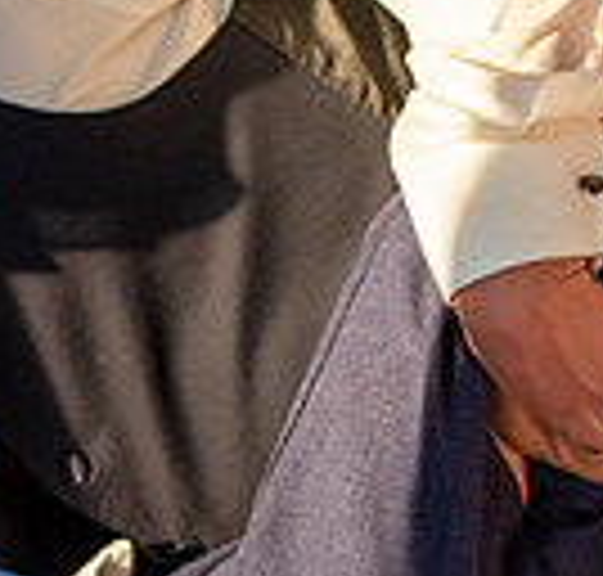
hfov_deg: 5.6
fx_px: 6148
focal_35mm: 319
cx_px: 335
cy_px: 495
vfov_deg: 5.4
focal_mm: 42
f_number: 5.6
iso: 400
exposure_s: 1/125
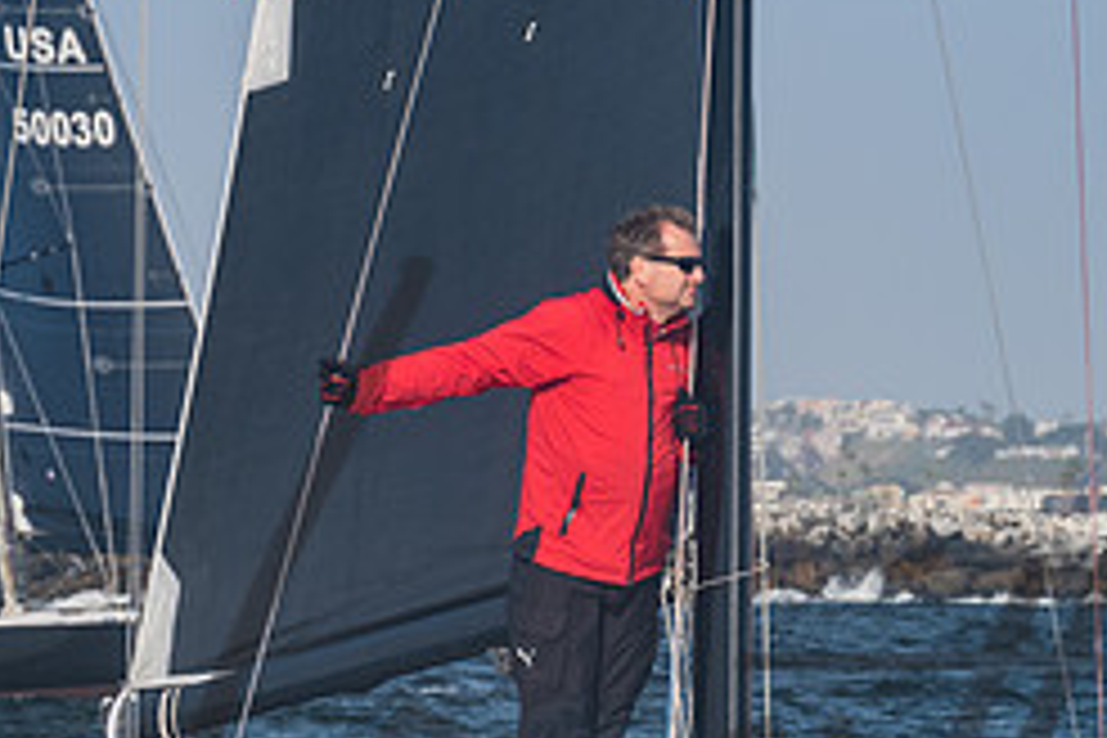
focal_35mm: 262
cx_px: 318
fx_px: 8056
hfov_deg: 7.9
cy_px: 661
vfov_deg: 5.2
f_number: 6.3
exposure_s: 1/640
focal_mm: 99
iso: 200
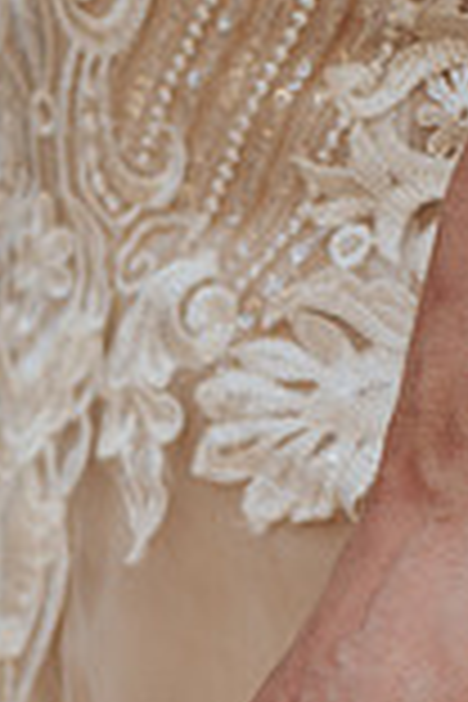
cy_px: 850
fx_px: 2535
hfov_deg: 10.4
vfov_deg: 15.2
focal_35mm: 130
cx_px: -32
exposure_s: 1/640
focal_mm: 35
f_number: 3.5
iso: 140
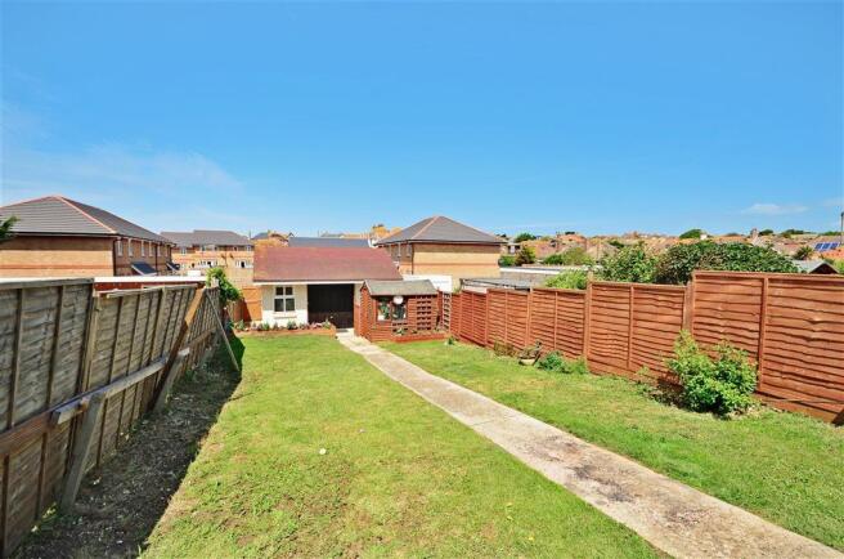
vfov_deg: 71.8
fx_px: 386
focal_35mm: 16
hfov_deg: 95.1
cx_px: 422
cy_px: 280
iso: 200
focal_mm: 11
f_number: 9
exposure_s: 1/200
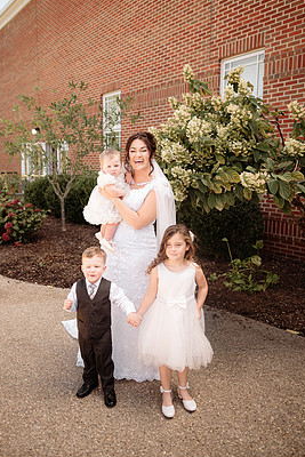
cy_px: 213
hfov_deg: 47.9
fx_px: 343
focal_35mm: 27
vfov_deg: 67.3
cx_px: 144
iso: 125
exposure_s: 1/640
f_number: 2.2
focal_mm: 24
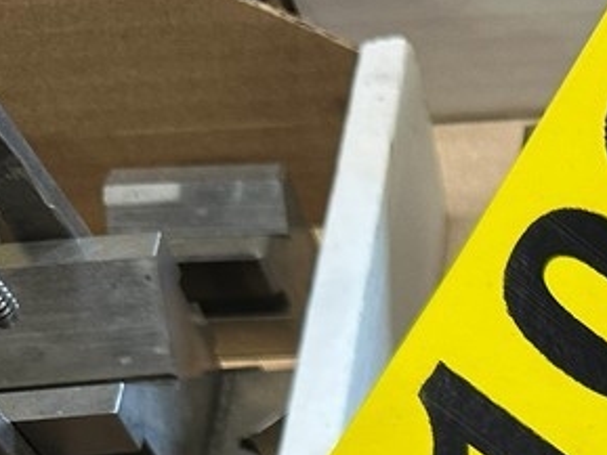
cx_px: 998
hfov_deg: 19.1
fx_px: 1491
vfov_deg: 15.3
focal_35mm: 85
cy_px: 793
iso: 250
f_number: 1.78
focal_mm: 6.86
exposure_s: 1/72
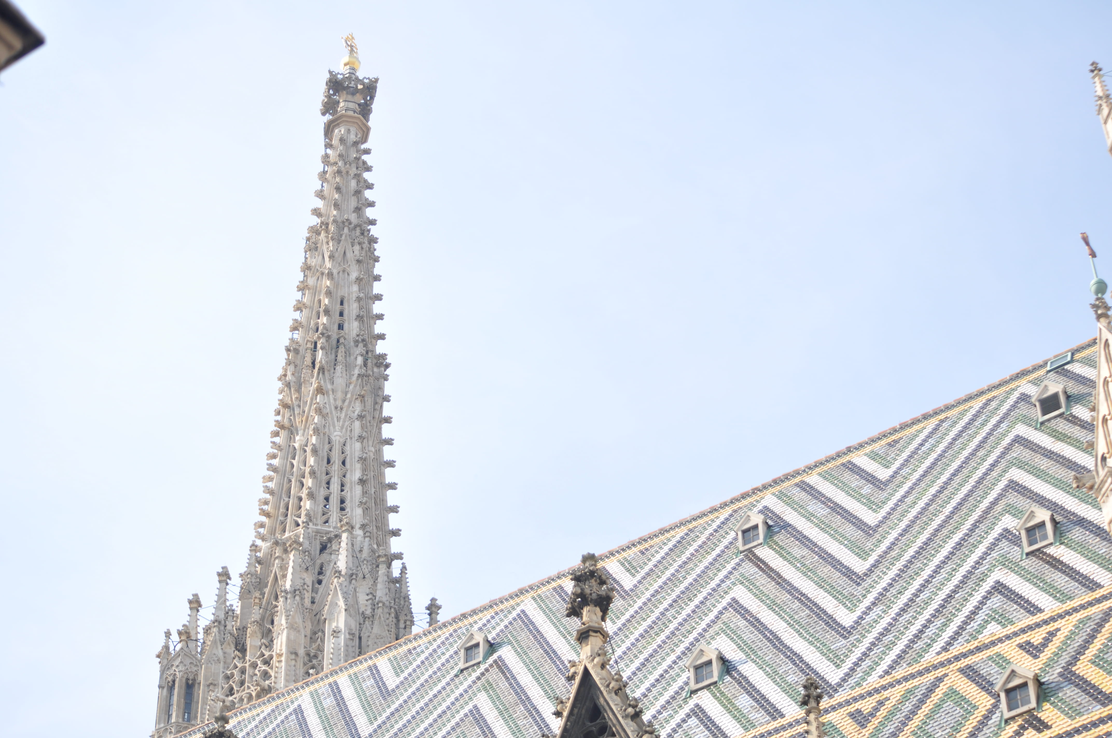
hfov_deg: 24.6
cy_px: 369
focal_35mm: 82
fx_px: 2545
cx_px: 556
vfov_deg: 16.5
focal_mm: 55
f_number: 4.5
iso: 250
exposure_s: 1/500
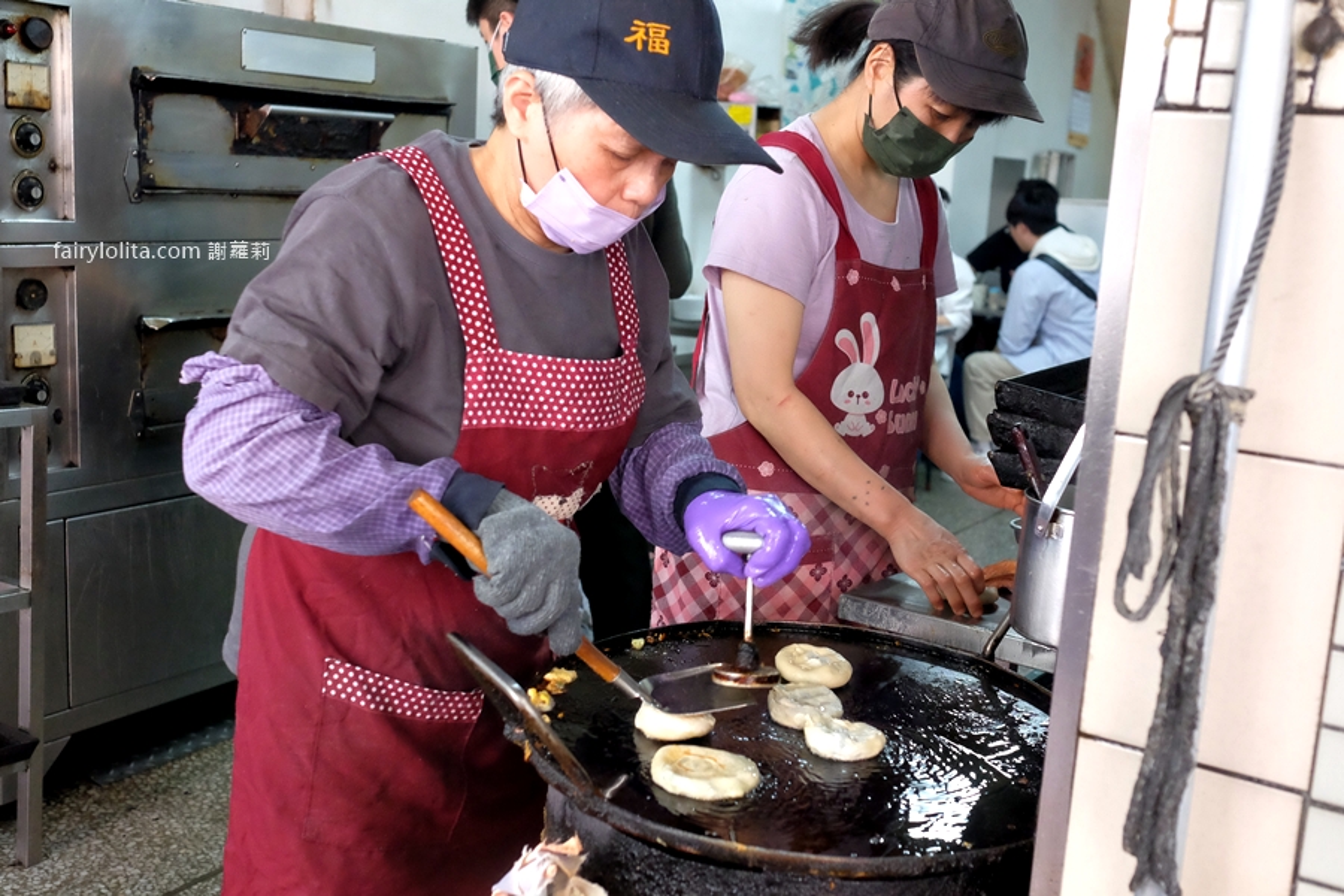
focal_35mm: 35
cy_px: 448
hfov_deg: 54.4
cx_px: 672
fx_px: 1307
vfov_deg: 37.9
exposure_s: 1/170
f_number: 3.6
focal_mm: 23
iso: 4000
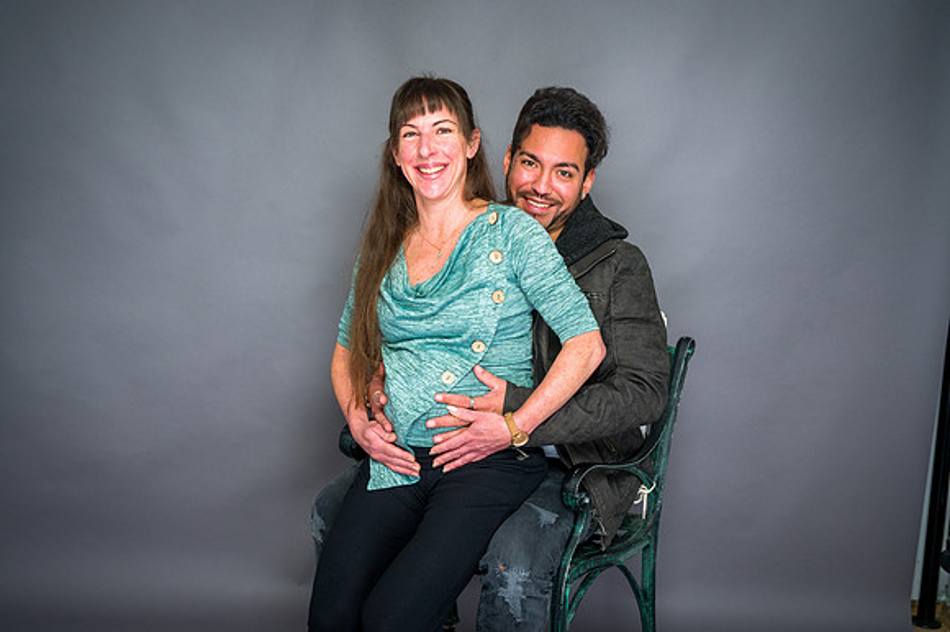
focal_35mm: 41
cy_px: 316
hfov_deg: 47.4
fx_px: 1081
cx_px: 475
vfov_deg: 32.6
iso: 200
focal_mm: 41
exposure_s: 1/100
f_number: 5.6
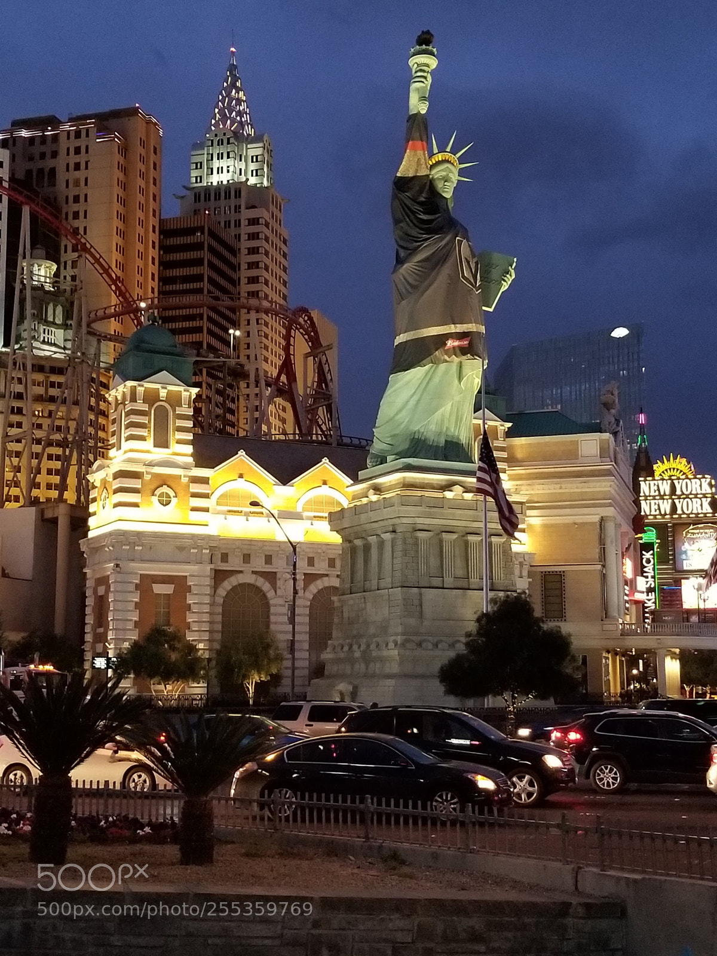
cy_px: 478
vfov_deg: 67.3
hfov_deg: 53.1
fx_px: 718
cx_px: 358
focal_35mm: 26
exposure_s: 1/60
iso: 640
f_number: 1.7
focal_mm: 4.25
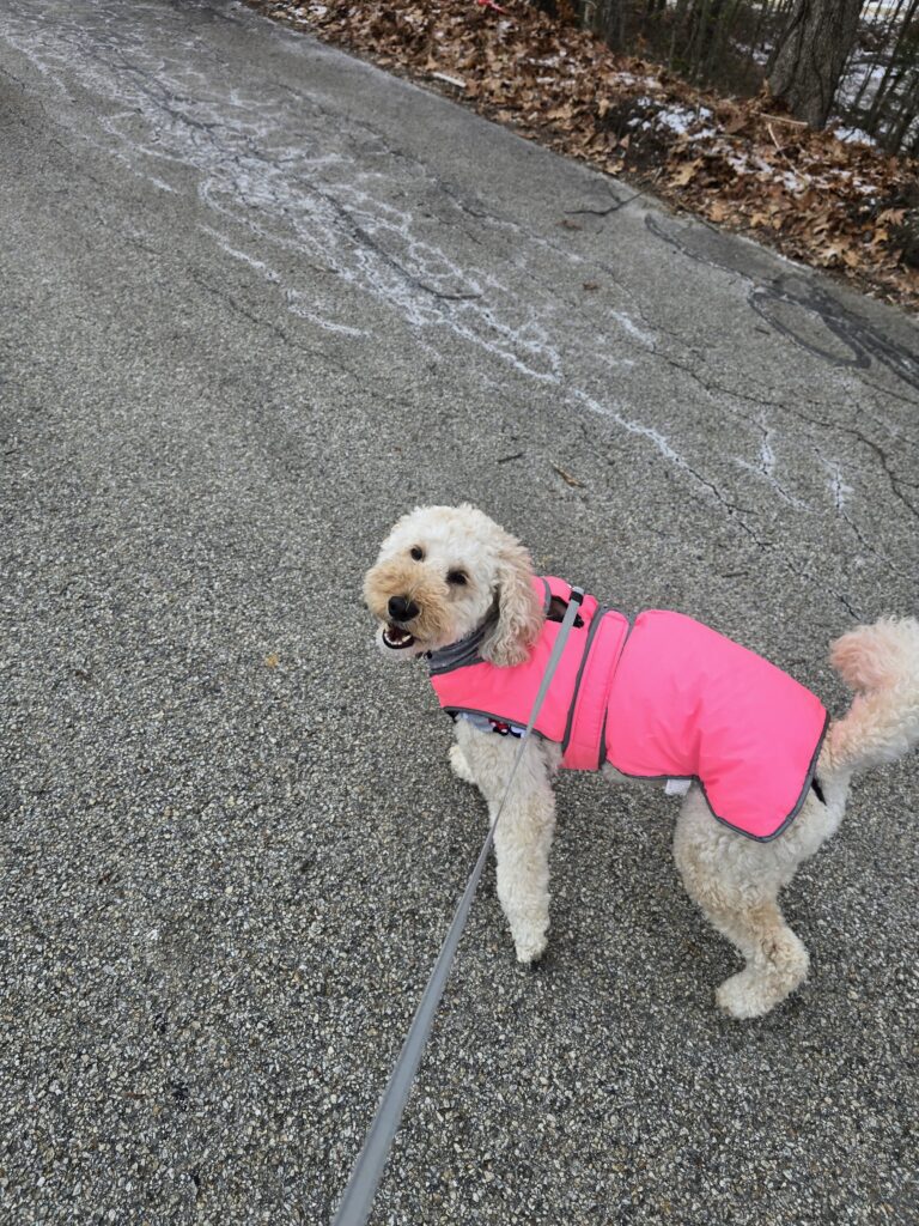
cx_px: 460
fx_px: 814
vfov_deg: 73.9
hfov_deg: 58.9
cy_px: 613
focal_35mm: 23
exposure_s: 1/234
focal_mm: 6.3
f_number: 1.7
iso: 12
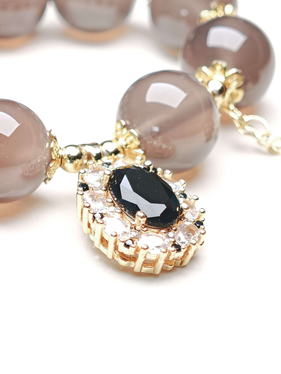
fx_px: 1537
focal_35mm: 142
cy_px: 187
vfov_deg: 13.9
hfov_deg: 10.4
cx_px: 140
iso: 50
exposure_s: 1/190
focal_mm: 11.5
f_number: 1.8
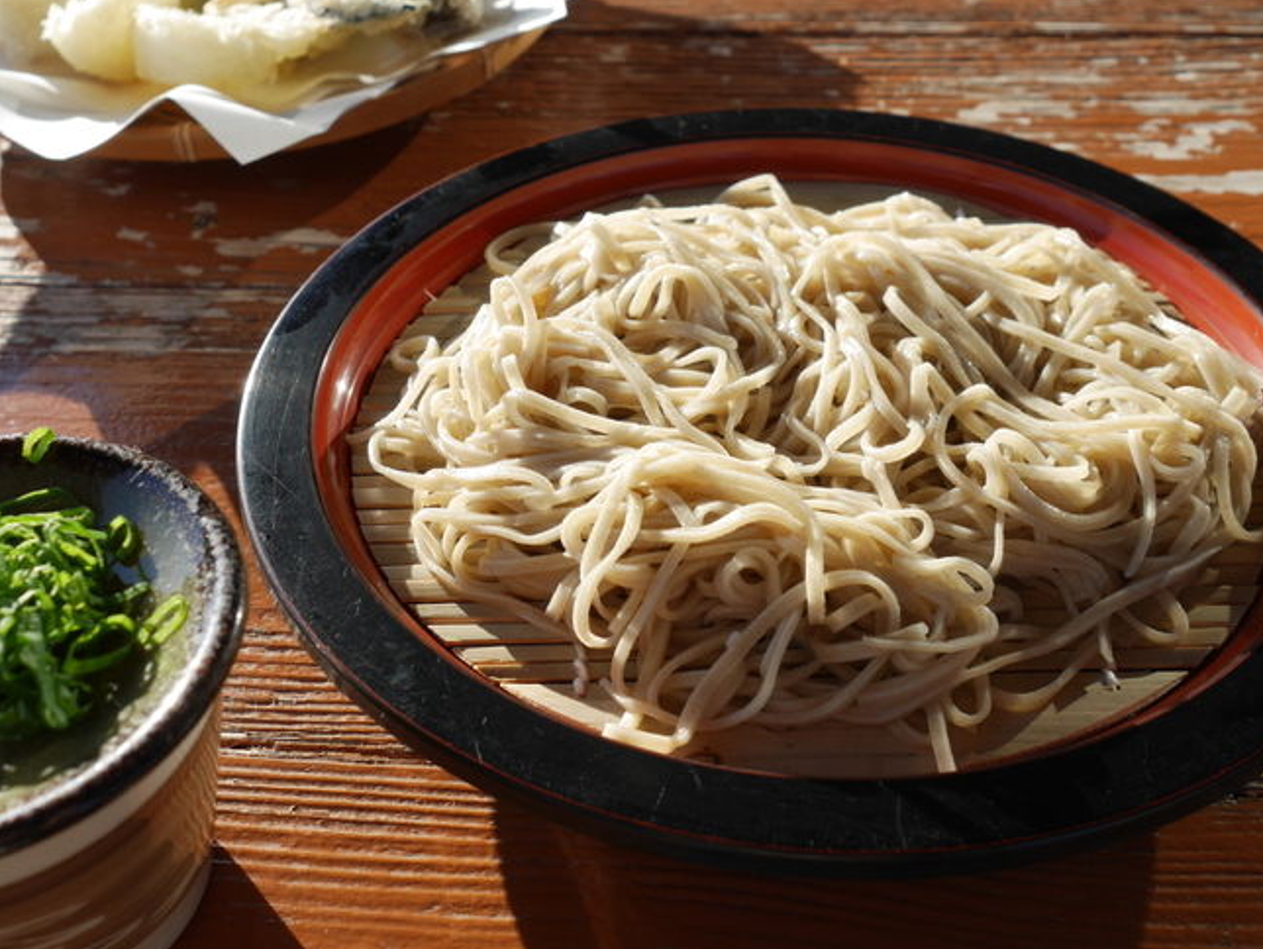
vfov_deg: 33.6
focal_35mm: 43
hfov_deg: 43.6
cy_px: 402
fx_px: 1570
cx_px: 515
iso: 200
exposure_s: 1/500
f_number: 5.6
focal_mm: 17
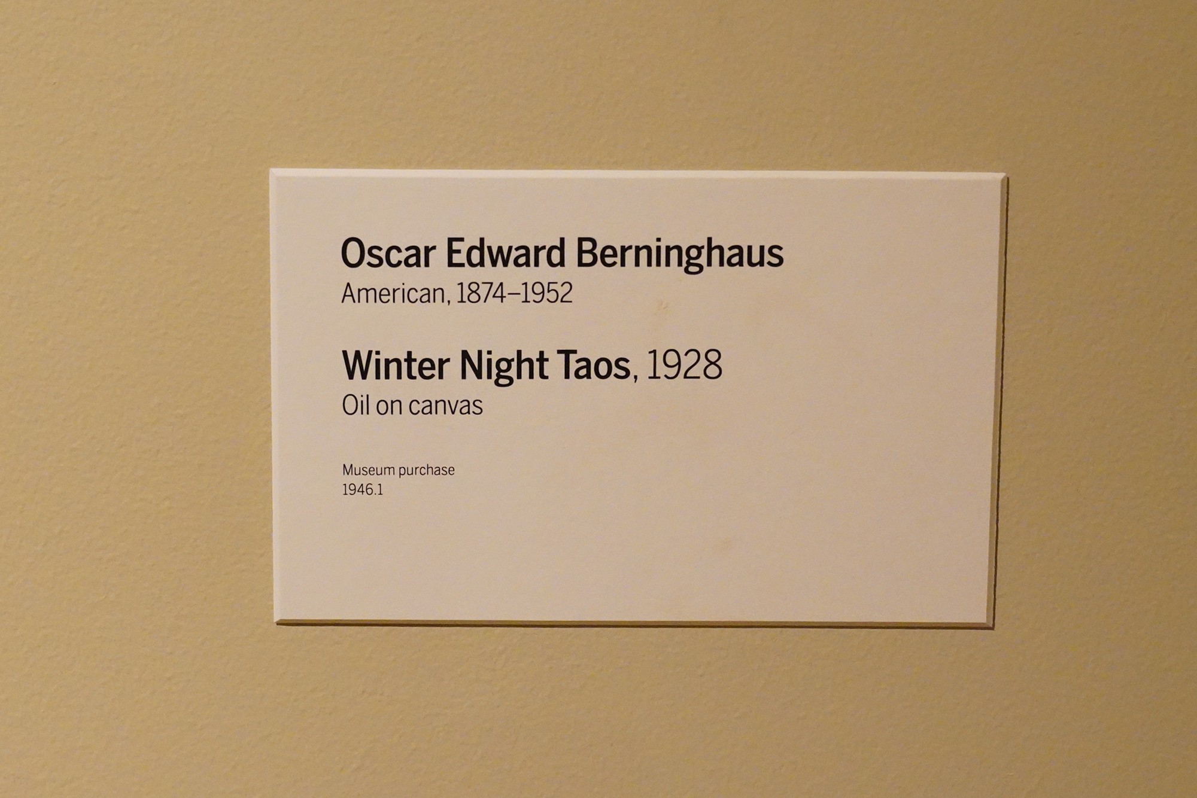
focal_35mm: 48
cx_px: 598
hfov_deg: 41.1
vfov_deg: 28.1
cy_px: 399
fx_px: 1596
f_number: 5.6
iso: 8000
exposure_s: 1/100
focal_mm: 48
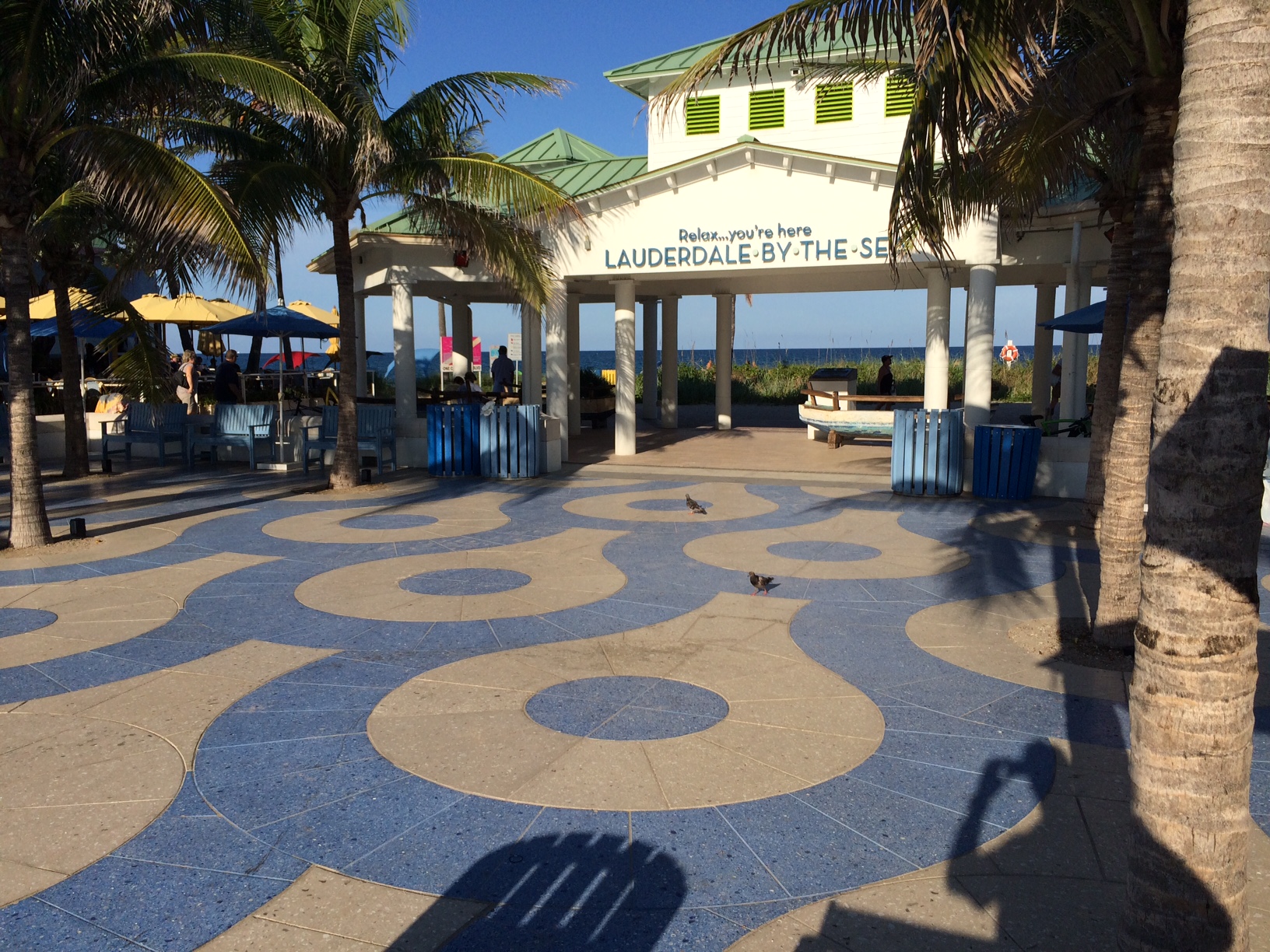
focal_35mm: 29
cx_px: 635
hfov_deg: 61.7
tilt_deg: -6.4
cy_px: 476
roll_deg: +0.6
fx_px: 1064
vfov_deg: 48.2
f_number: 2.2
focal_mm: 4.15
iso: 32
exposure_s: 1/2933
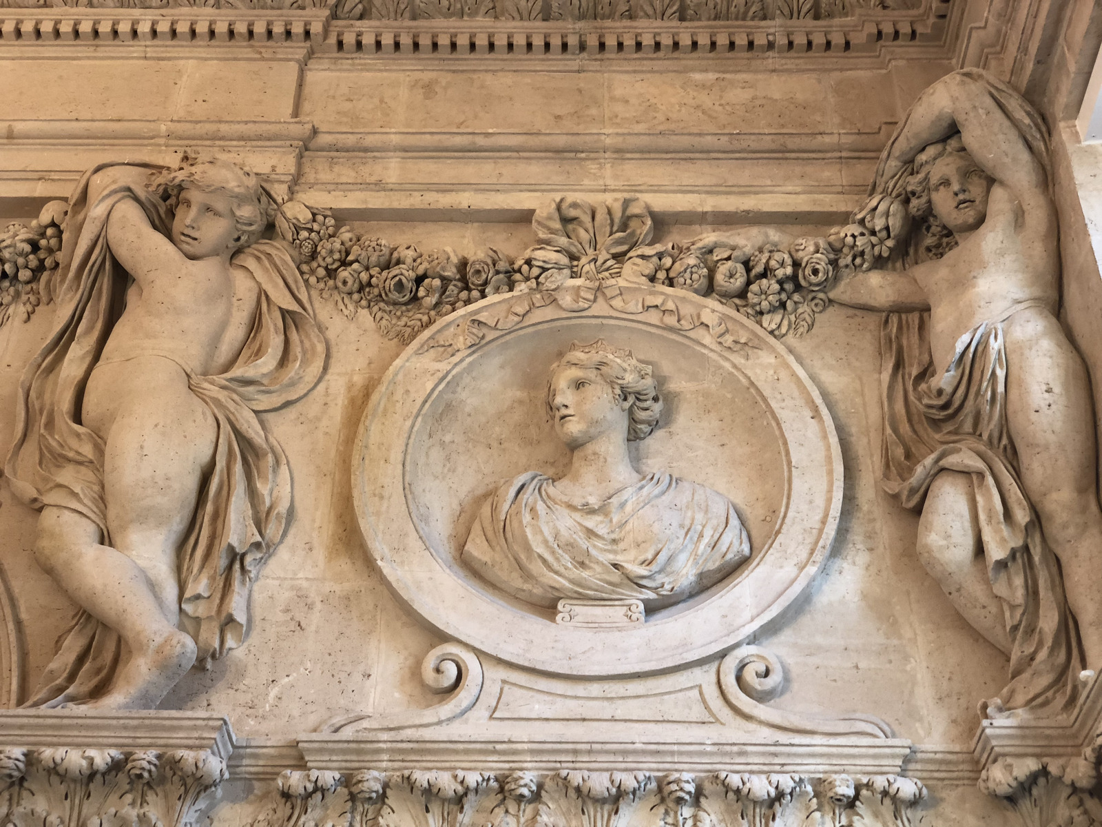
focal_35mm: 52
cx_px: 551
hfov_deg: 36.8
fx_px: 1655
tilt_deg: +38.9
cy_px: 414
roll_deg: -0.2
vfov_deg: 28.0
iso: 80
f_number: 2.4
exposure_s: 1/33
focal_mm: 6
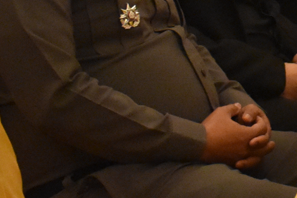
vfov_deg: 4.4
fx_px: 2508
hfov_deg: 6.5
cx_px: 661
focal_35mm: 304
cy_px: -224
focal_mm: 38
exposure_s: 1/60
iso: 3600
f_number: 4.2
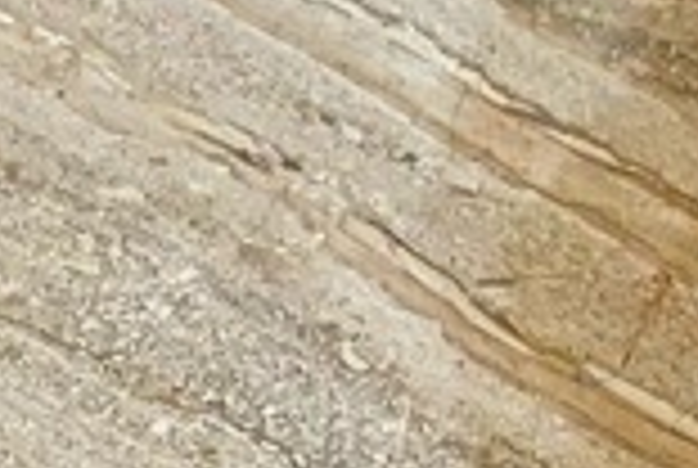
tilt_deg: -76.6
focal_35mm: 174
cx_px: -383
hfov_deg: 11.3
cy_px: 2151
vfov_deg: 6.0
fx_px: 3380
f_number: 1.6
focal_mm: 5.1
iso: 1600
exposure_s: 1/25
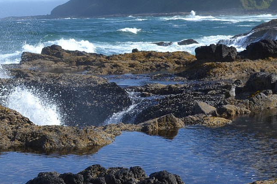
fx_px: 692
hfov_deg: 22.1
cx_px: 26
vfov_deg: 15.2
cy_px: 82
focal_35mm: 90
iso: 100
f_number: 7.1
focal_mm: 24
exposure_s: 1/250
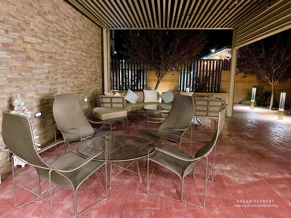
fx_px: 219
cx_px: 146
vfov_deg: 53.1
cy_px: 109
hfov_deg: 67.3
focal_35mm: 26
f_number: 1.5
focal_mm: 5.7
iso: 640
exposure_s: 1/30
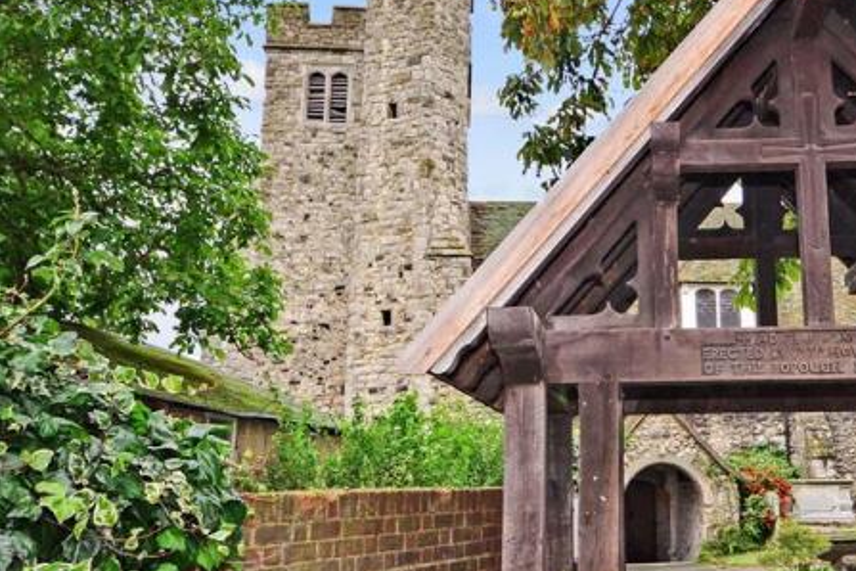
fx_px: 1046
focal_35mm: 44
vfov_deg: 30.4
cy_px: 210
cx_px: 594
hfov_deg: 43.7
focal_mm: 20
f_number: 5.6
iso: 200
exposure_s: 1/50
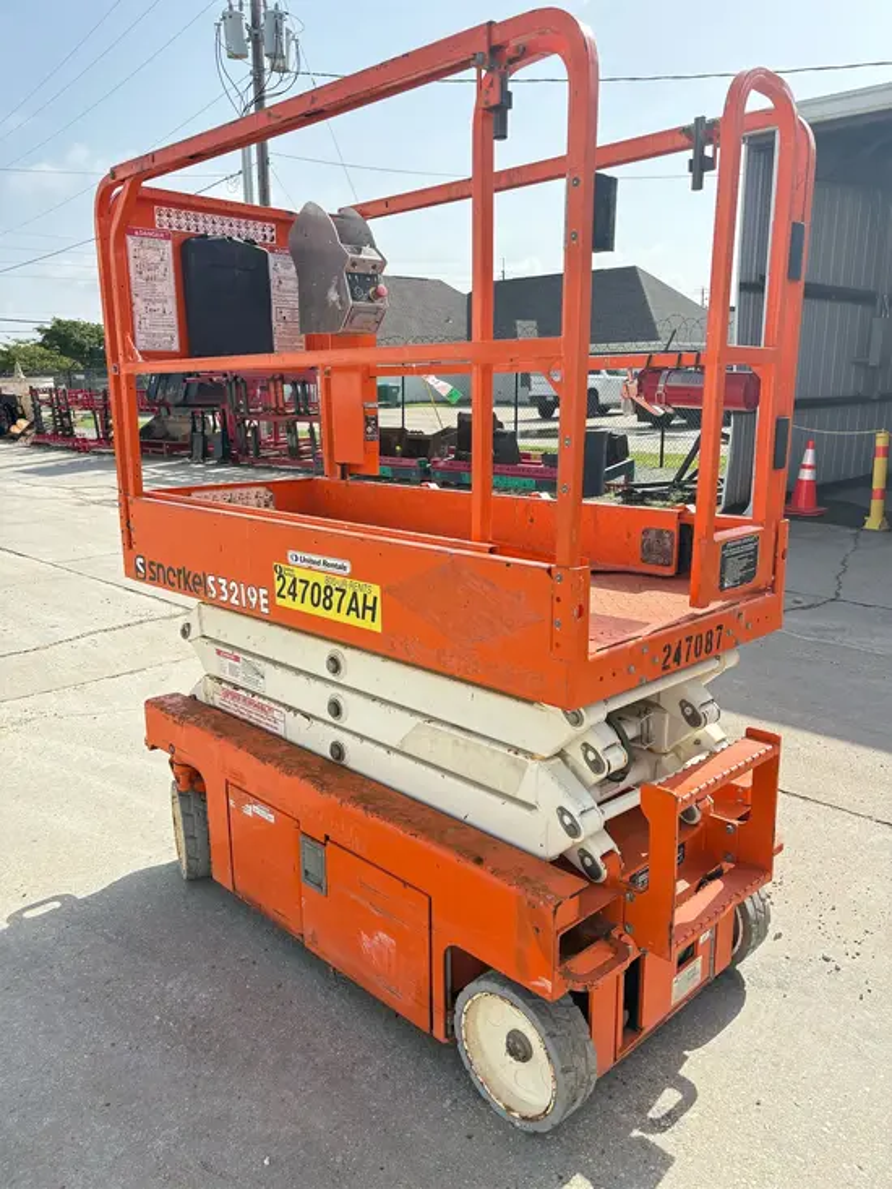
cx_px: 446
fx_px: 893
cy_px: 594
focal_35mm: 26
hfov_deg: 53.1
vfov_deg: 67.3
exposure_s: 1/2141
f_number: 1.6
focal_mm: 5.96
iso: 64
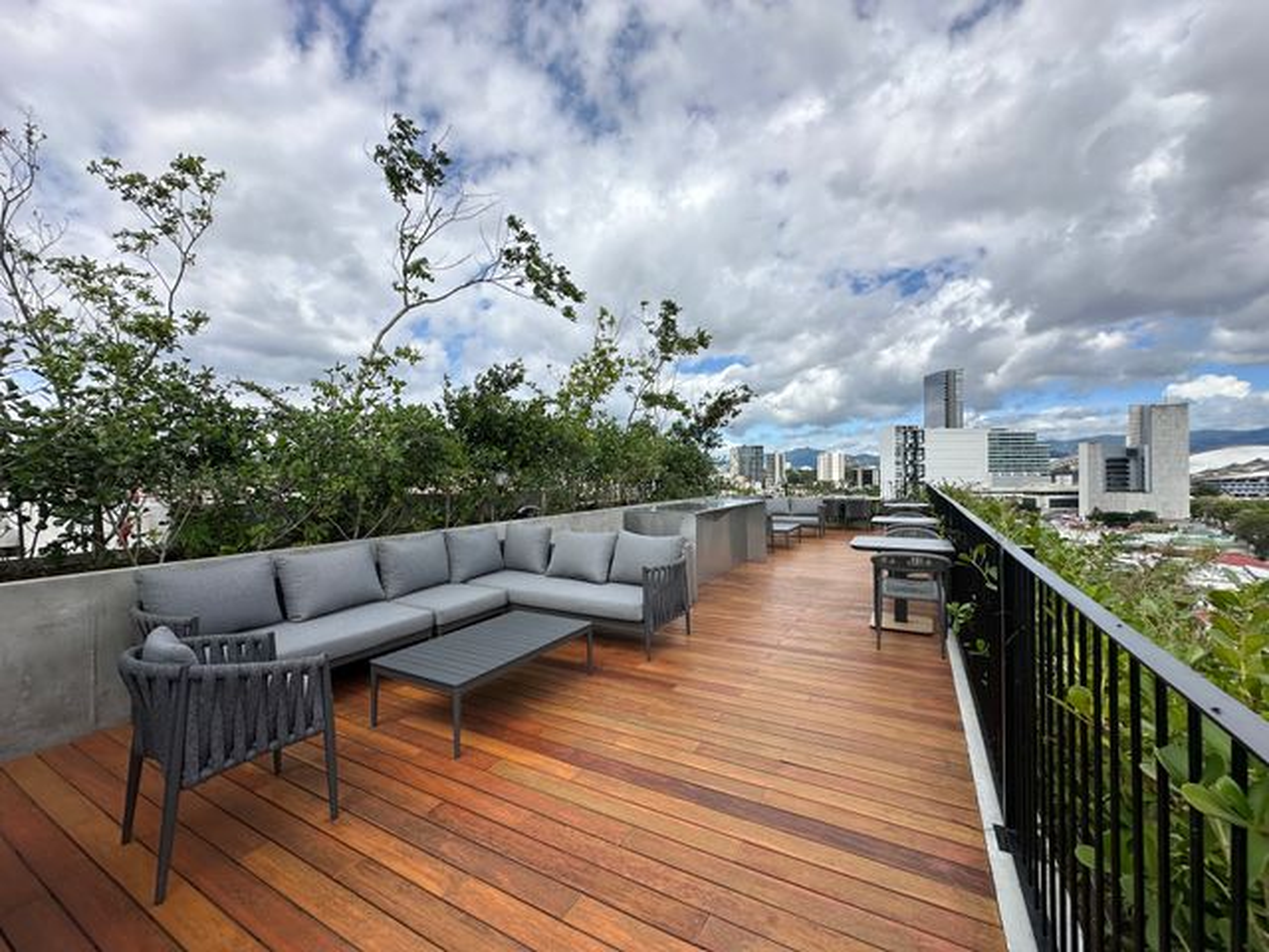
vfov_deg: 85.7
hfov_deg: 102.1
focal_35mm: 14
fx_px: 513
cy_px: 476
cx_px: 634
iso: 50
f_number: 2.2
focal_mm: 2.22
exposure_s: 1/2451
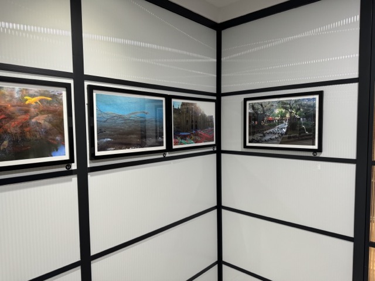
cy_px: 140
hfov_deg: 71.6
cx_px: 188
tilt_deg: -3.1
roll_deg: +0.7
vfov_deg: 56.8
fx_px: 260
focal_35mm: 24
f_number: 1.78
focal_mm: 6.86
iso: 125
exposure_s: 1/100
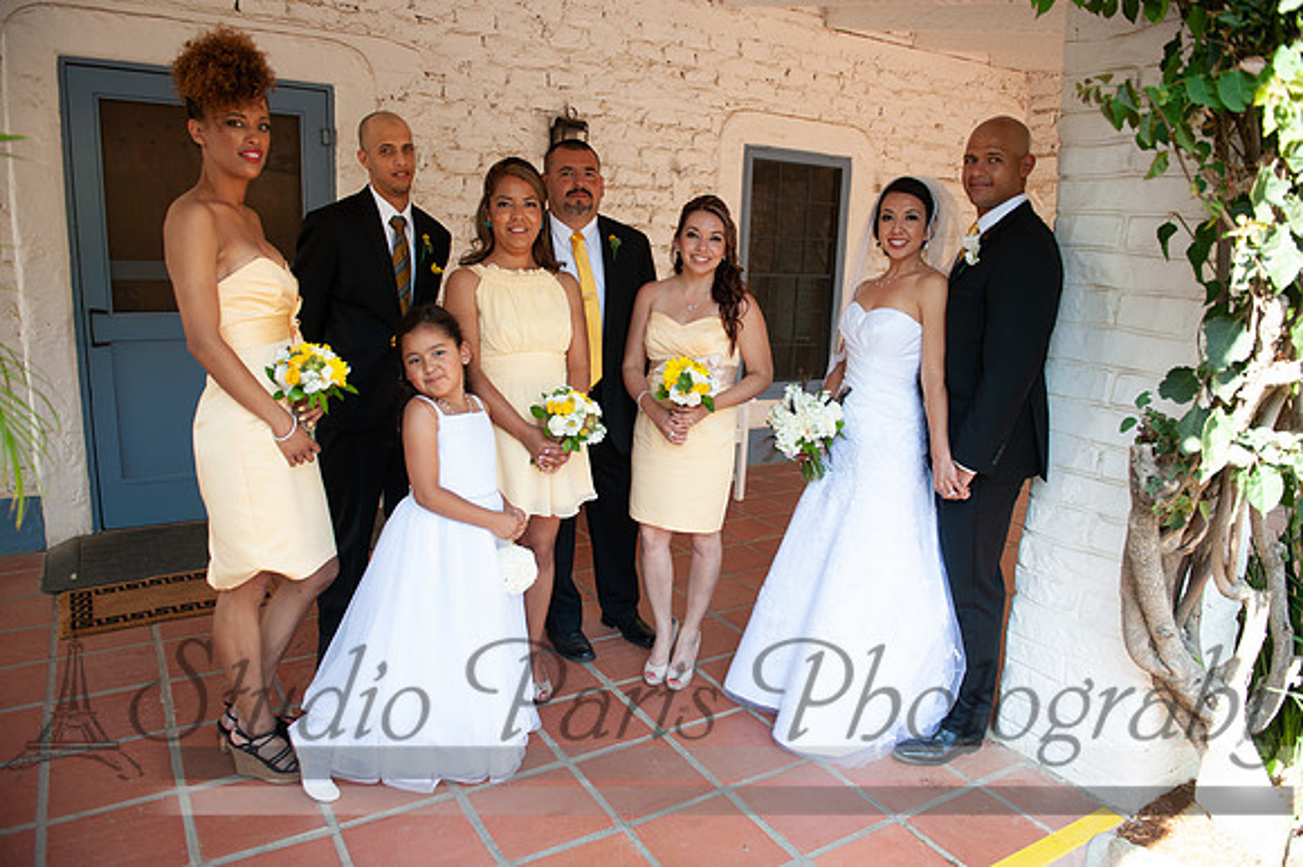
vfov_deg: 53.1
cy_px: 434
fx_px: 868
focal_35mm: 24
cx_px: 652
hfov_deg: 73.8
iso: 200
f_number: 3.5
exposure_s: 1/160
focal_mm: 24
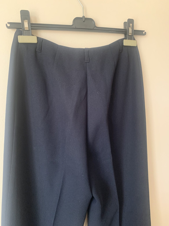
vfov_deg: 67.3
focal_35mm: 26
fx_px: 169
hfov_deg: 53.1
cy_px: 113
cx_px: 84
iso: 400
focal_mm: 4.25
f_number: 1.8
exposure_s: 1/57
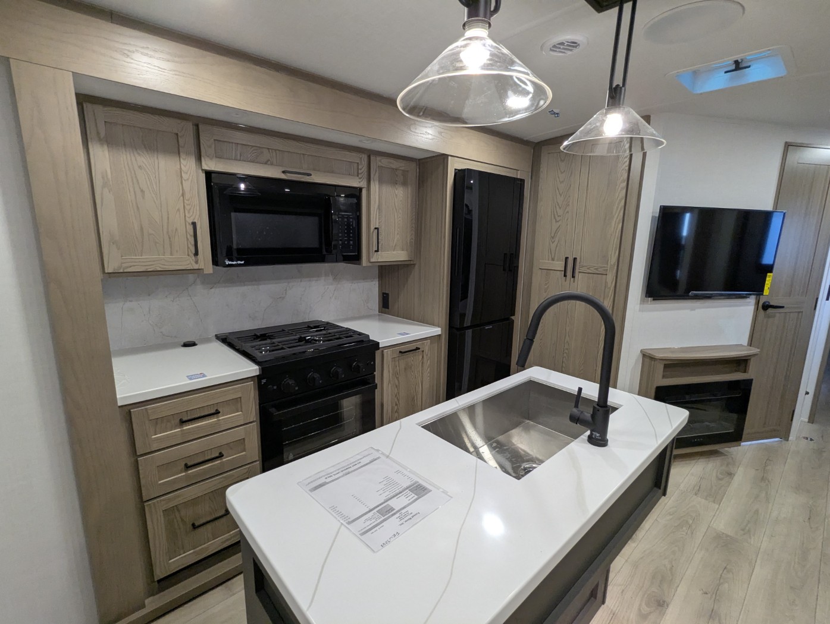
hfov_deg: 94.4
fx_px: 384
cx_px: 415
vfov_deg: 78.2
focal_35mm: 16
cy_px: 312
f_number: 2.2
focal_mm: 2.35
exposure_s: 1/92
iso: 267
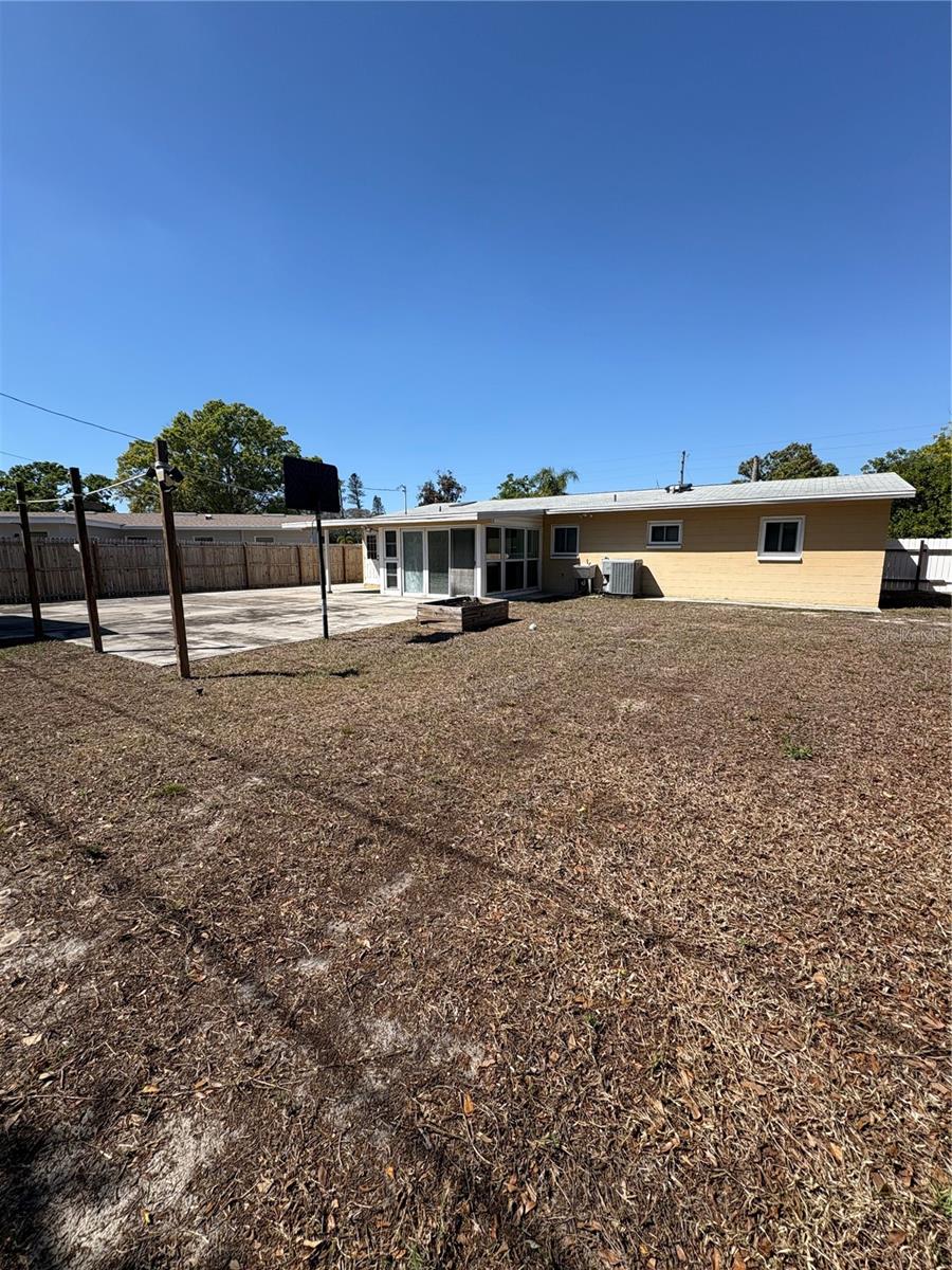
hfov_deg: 85.7
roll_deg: +0.4
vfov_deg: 102.1
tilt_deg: -8.9
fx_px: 513
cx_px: 476
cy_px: 635
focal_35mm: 14
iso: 50
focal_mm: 2.22
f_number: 2.2
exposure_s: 1/1880
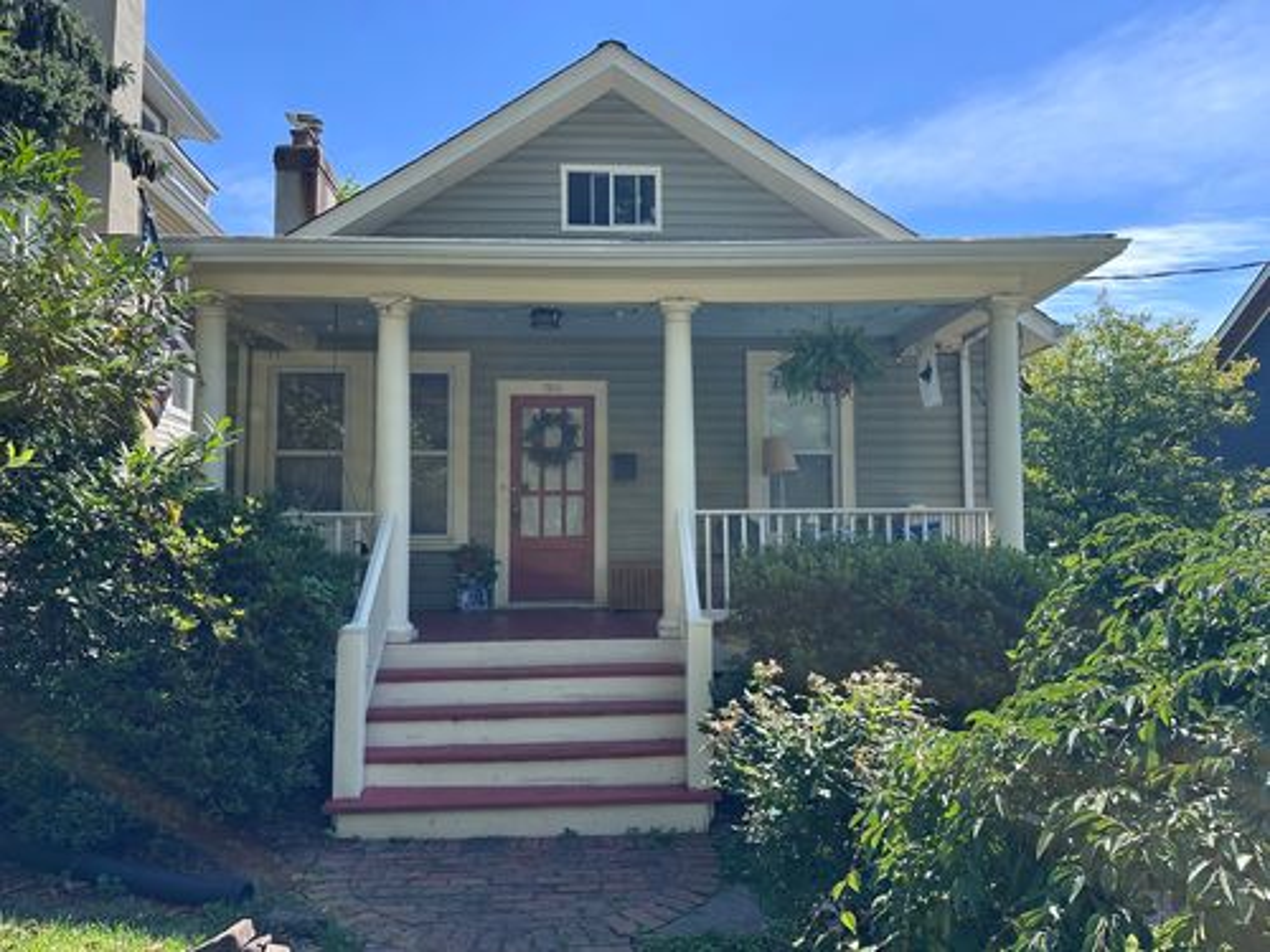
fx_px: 881
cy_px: 476
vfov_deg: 56.8
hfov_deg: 71.6
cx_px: 635
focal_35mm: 24
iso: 80
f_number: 1.78
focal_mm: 6.86
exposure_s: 1/1587
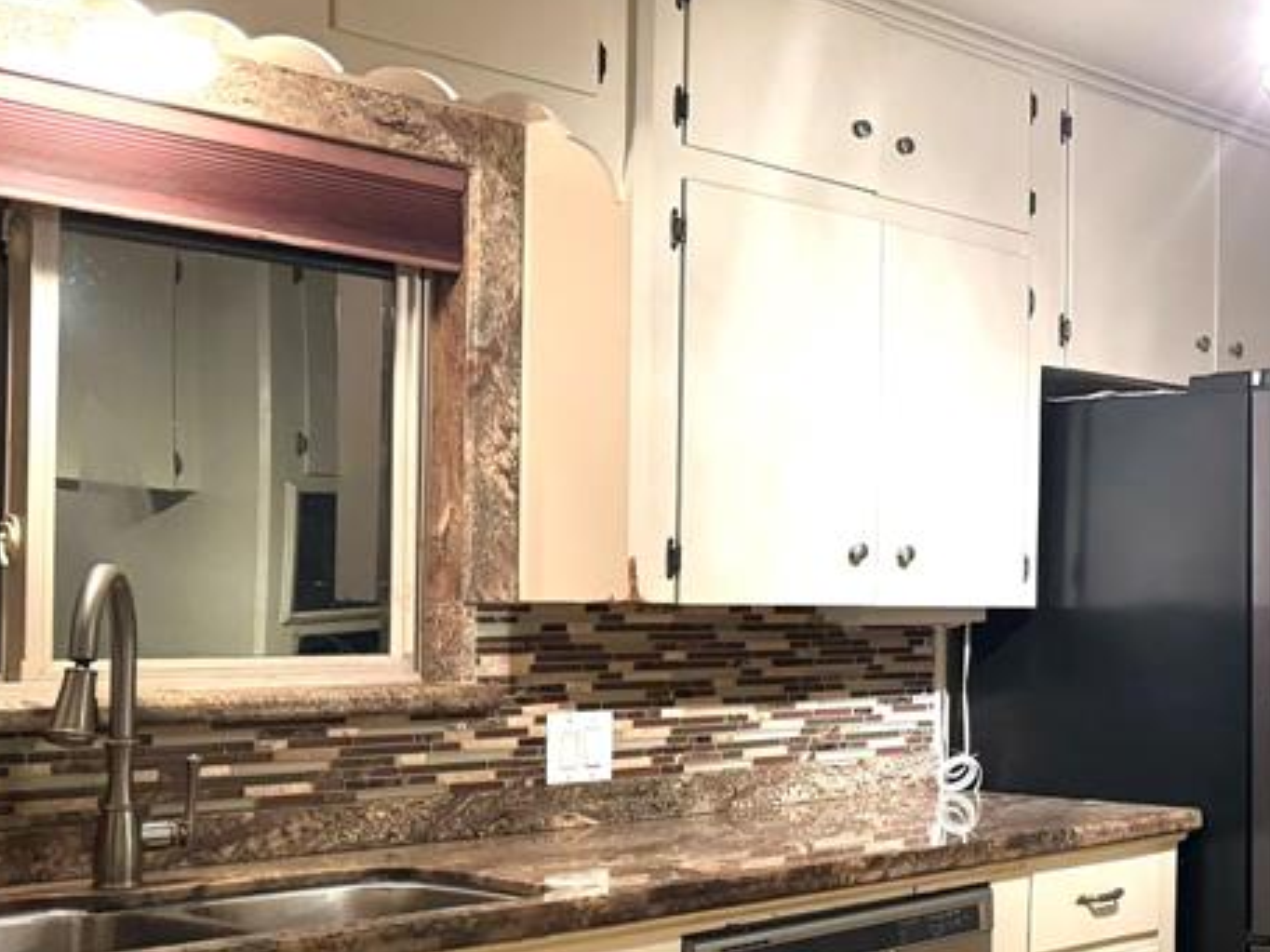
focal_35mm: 54
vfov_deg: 27.0
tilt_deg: -0.2
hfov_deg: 32.0
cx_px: 1348
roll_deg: -1.4
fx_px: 1981
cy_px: 553
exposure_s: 1/40
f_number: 1.78
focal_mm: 6.76
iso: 640
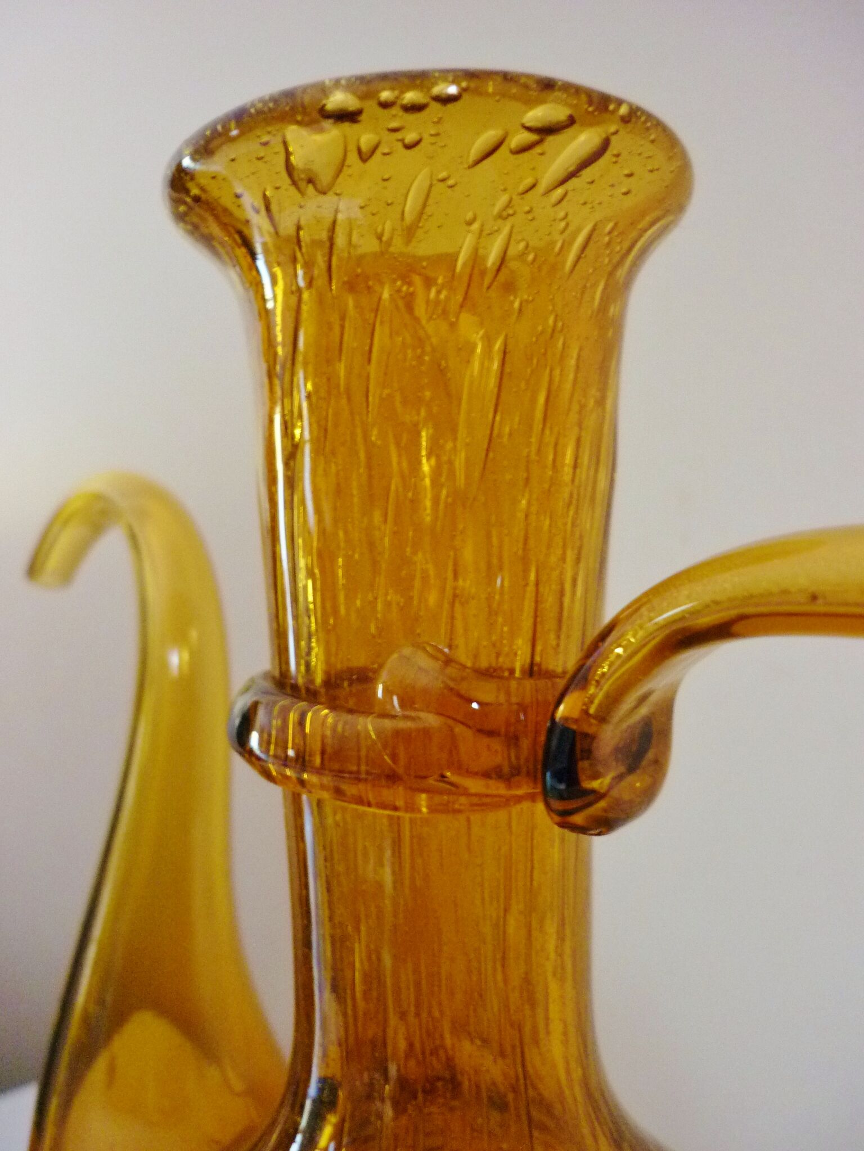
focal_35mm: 33
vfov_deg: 55.4
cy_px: 576
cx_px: 432
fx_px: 1098
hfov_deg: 42.9
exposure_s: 1/8
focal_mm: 5.5
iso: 400
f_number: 2.8
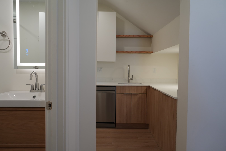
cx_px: 113
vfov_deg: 46.5
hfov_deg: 65.4
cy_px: 76
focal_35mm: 28
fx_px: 176
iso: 800
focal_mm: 28
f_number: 4
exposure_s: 1/160
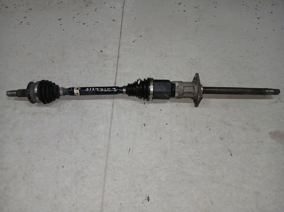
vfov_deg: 53.0
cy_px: 106
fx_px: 213
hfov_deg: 67.3
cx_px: 142
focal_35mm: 26
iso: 160
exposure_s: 1/50
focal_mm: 3.98
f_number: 1.8
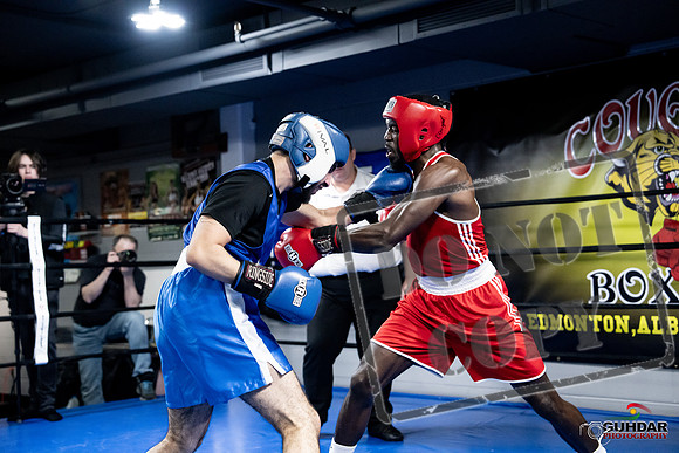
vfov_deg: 25.1
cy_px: 226
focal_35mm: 54
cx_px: 340
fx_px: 1019
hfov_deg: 36.9
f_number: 2.8
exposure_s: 1/1000
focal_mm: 54
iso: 8000
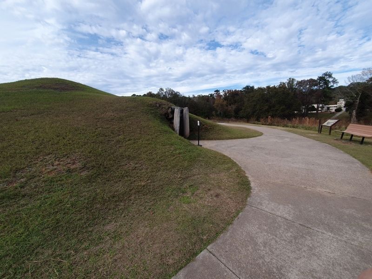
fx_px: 140
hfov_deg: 106.2
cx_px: 186
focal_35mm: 13
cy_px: 140
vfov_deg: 89.9
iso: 50
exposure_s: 1/620
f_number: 2.2
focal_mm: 1.8
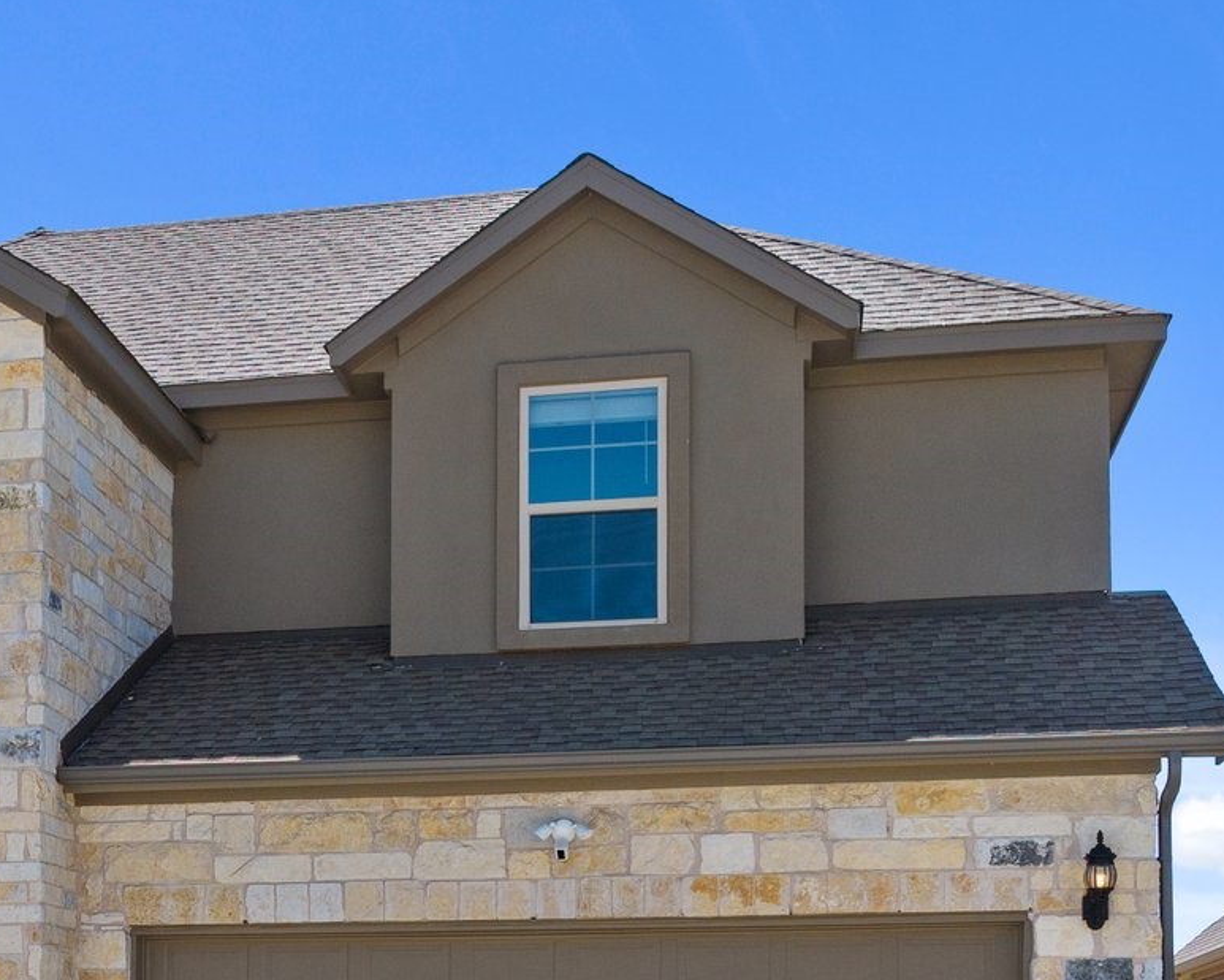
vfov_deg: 23.0
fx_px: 2247
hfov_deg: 29.7
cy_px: 1104
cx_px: 234
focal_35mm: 62
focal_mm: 12.29
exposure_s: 1/2500
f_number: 2.8
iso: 100
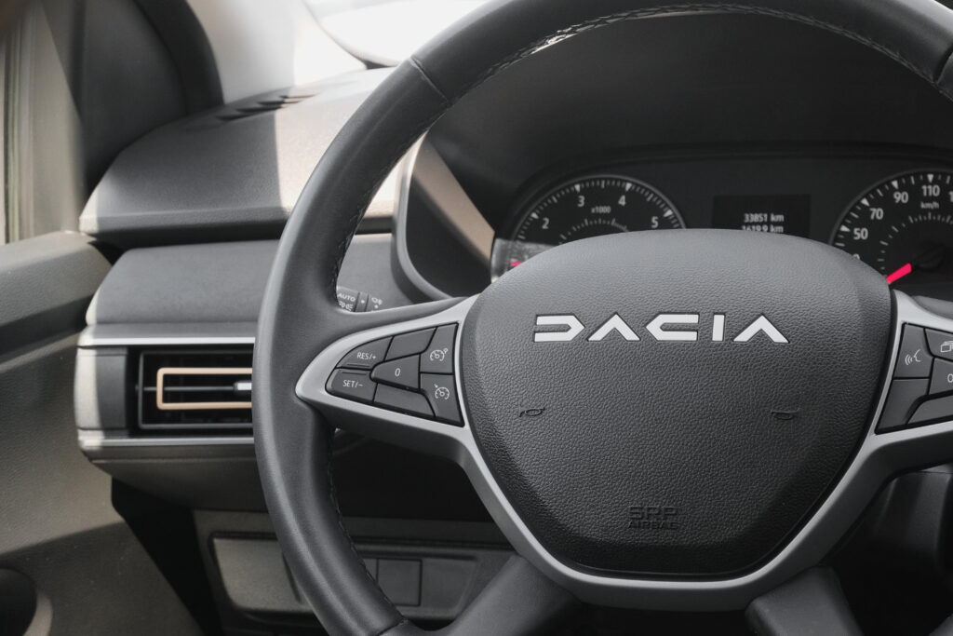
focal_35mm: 68
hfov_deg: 29.7
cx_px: 476
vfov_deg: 20.0
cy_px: 318
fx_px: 1800
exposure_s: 1/80
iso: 2000
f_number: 9
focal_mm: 45
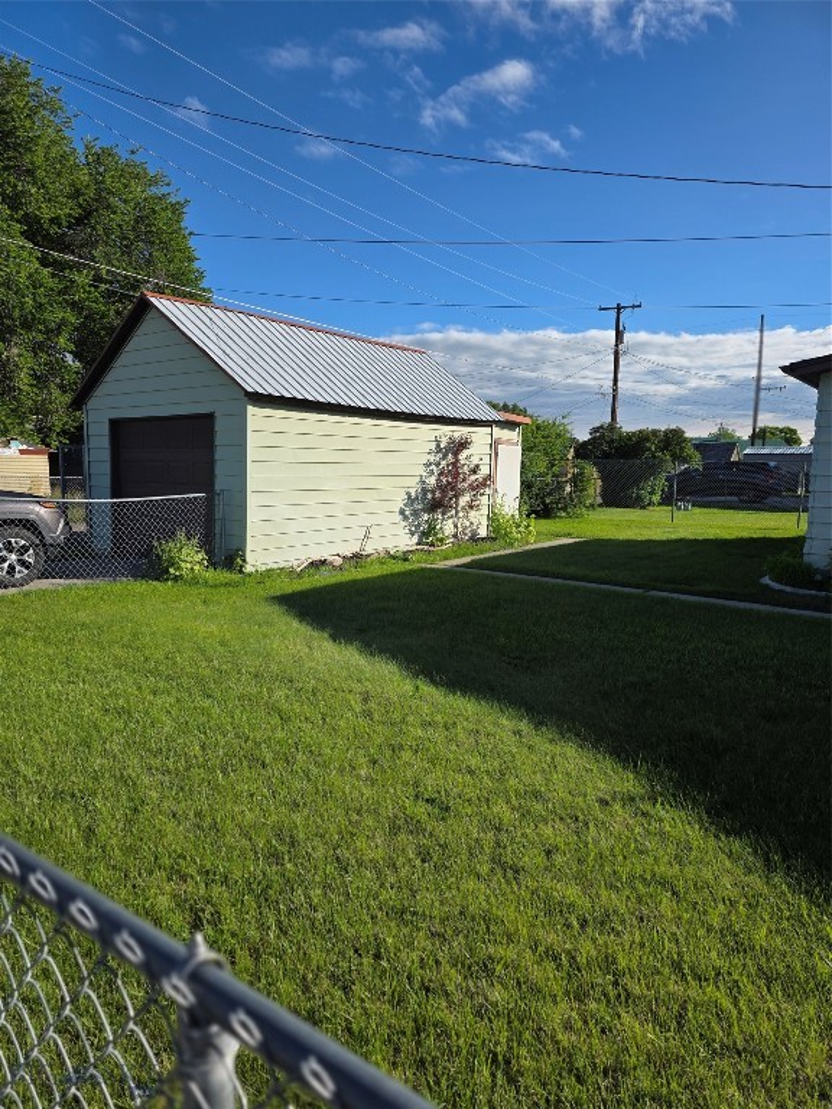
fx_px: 737
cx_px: 416
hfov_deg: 58.9
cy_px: 554
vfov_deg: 73.9
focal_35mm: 23
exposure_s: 1/5958
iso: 80
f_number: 1.7
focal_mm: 6.3
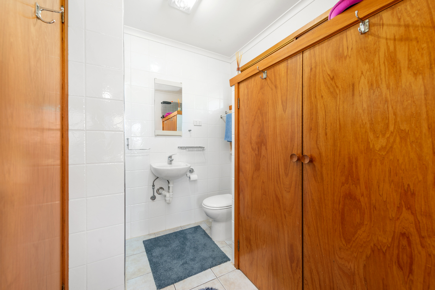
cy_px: 145
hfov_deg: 104.2
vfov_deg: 81.3
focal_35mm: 14
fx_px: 169
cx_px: 218
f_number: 8
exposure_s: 1.6
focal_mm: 14
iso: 125
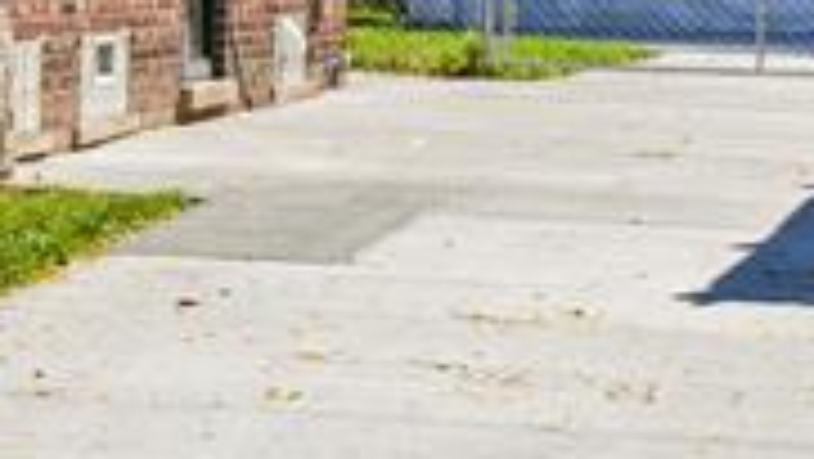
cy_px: -126
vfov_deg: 8.0
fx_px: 3260
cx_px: -612
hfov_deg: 13.0
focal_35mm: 151
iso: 100
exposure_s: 1/250
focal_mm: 17
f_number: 8
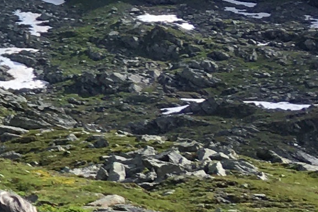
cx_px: -615
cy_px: 12
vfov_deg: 6.5
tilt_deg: +12.9
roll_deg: +1.6
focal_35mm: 210
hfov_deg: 8.4
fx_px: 1855
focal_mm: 4.15
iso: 25
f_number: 2.2
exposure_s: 1/1083
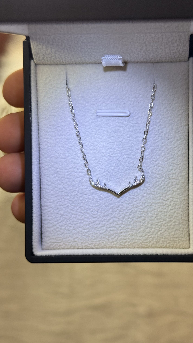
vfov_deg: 39.2
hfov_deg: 22.5
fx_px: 482
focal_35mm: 53
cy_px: 170
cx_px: 128
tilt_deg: -47.2
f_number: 1.78
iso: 64
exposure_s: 1/100
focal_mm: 6.76
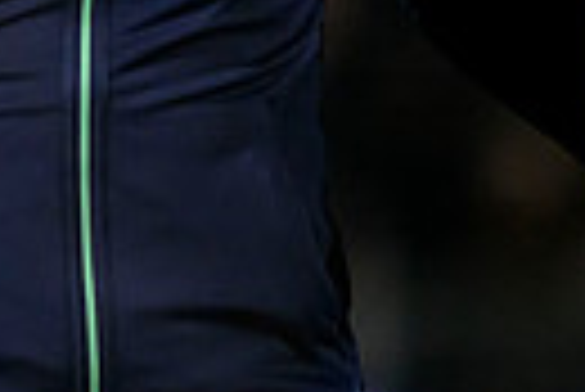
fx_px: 29055
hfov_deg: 1.2
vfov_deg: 0.8
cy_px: -363
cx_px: -639
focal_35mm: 1786
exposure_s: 1/1600
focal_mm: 400
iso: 6400
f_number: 2.8
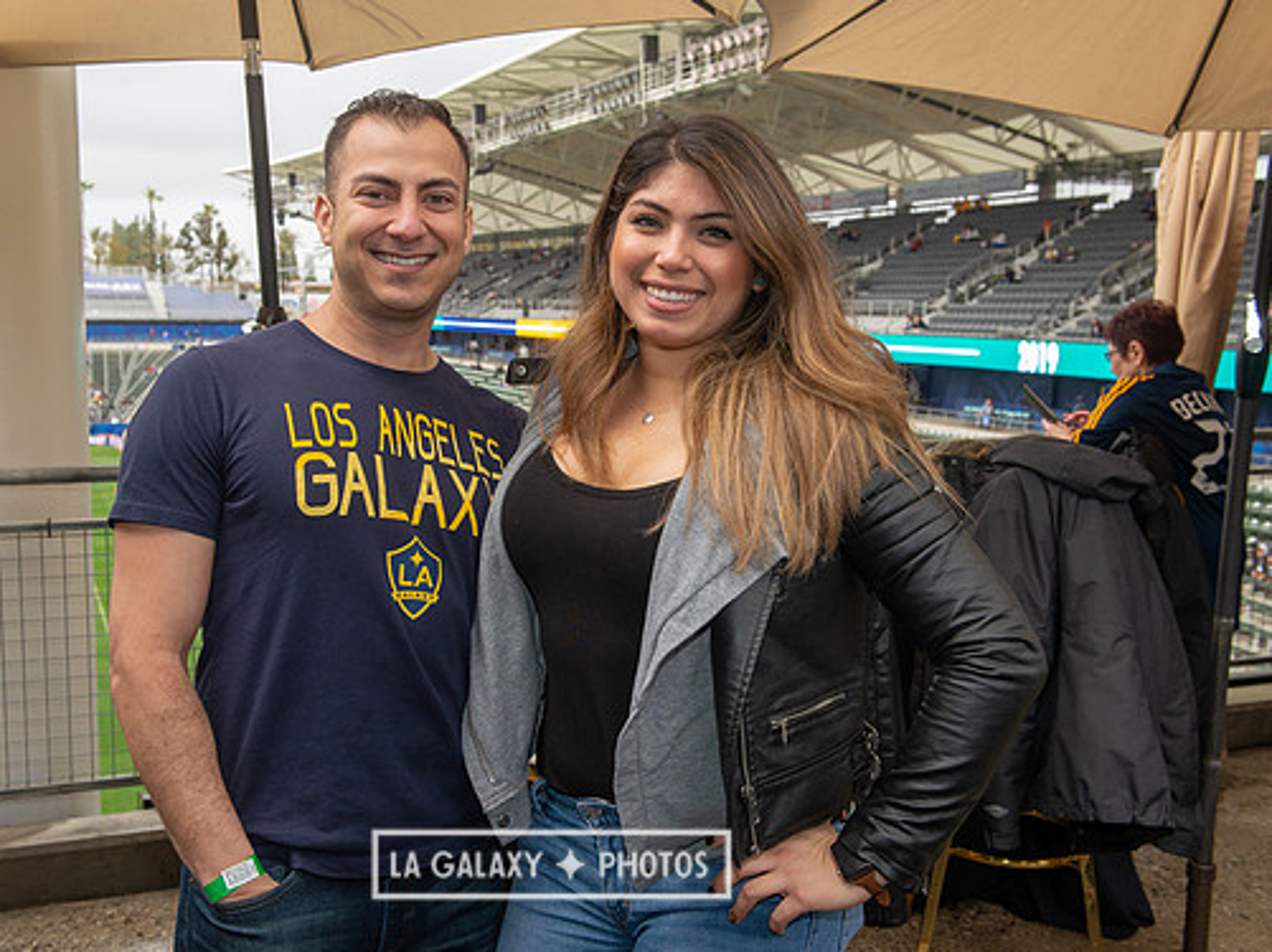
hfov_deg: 47.8
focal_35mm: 39
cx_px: 551
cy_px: 484
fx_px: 1432
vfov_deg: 36.8
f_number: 7.1
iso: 500
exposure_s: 1/200
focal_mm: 35
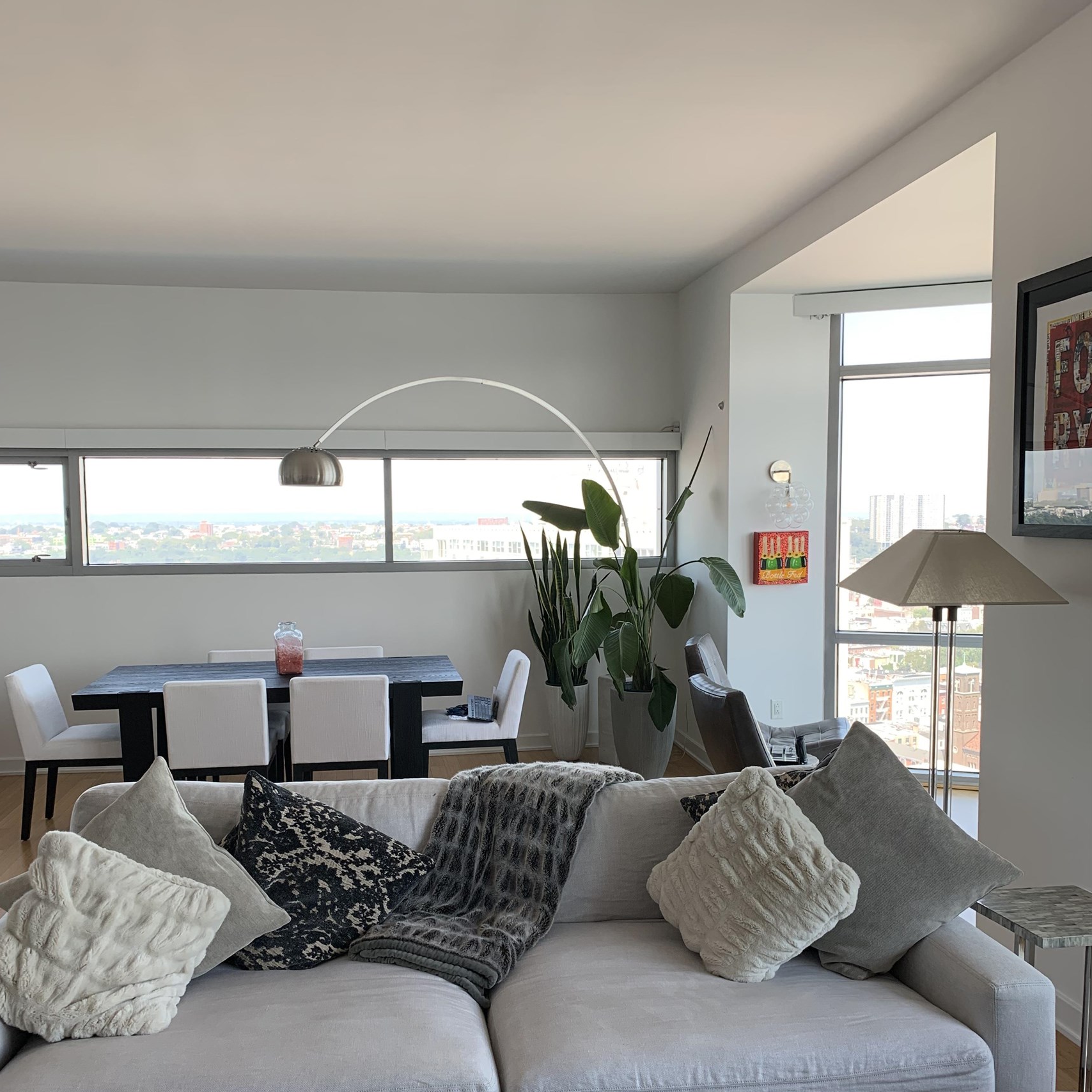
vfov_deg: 52.4
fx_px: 1106
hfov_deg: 52.5
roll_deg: +1.0
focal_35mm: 31
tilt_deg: -4.1
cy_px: 619
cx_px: 541
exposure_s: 1/122
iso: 32
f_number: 1.8
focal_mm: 4.25
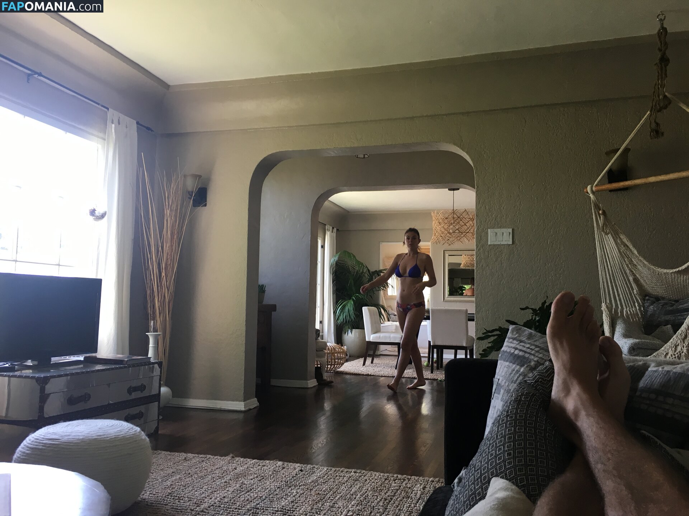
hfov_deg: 61.7
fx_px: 577
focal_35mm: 29
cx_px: 344
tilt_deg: +4.8
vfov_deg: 48.2
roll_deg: -1.0
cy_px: 258
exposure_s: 1/30
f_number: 2.2
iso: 25
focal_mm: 4.15
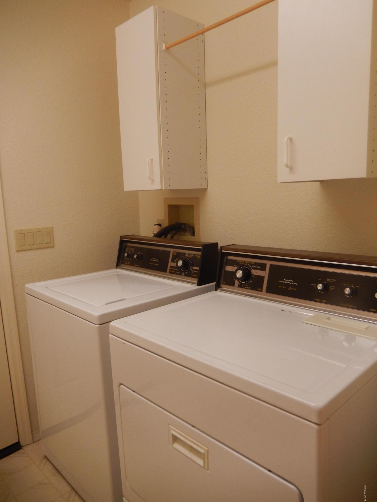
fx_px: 363
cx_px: 188
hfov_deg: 54.9
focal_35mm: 25
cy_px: 251
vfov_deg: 69.4
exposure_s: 1/30
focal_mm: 4.5
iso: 200
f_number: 3.4
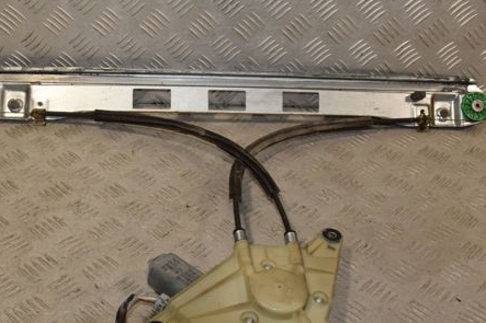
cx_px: 224
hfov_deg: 38.2
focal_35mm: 52
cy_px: 193
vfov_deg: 25.9
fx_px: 702
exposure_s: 1/200
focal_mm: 24
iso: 800
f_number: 11
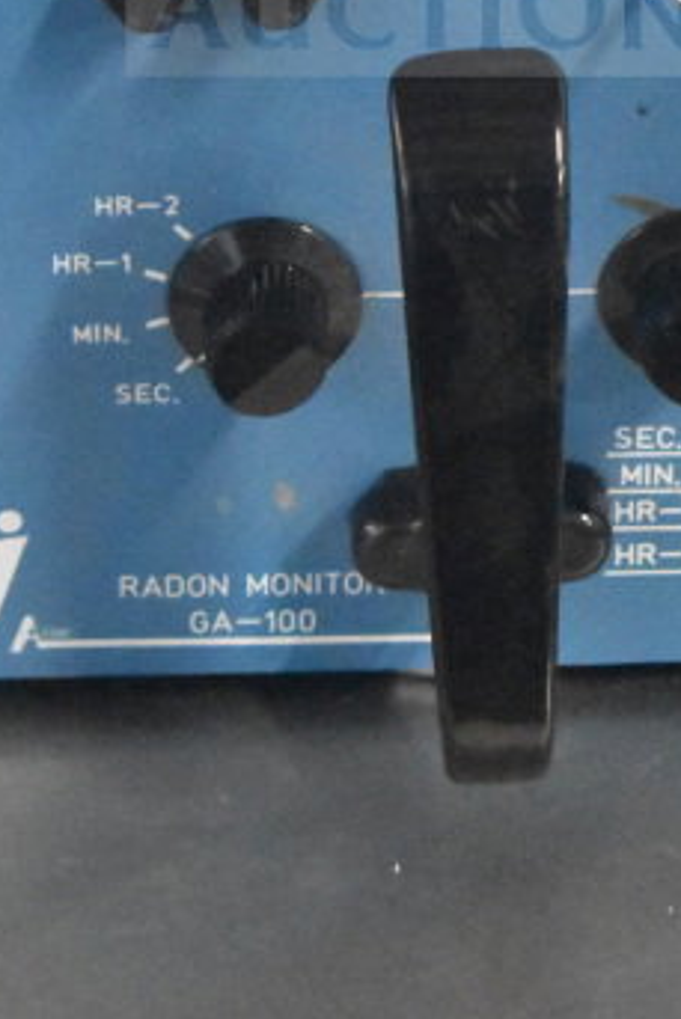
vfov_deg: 9.8
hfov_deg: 6.6
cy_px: -159
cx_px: 458
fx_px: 5896
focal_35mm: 208
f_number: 5.6
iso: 14400
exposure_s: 1/80
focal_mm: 52
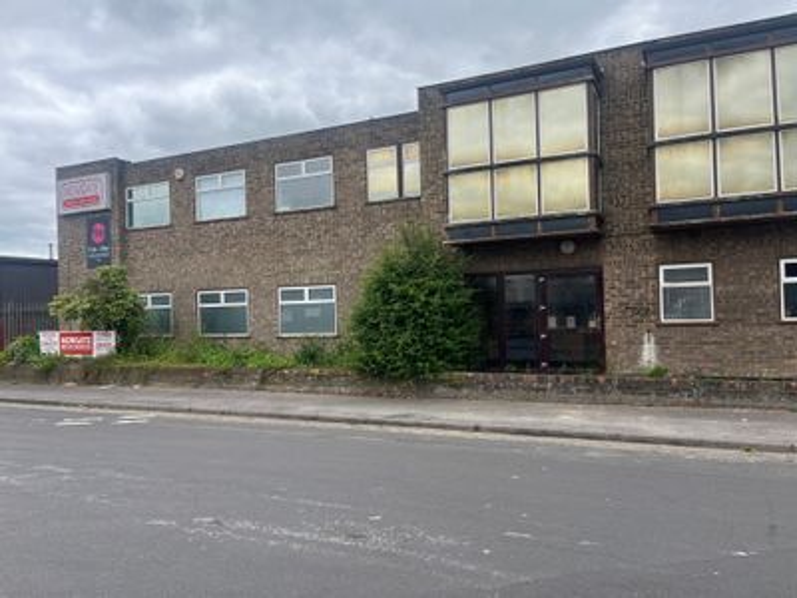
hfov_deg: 67.3
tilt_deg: +1.7
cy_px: 299
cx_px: 398
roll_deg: +2.4
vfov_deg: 53.1
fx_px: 599
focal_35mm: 26
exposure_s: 1/761
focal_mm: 5.1
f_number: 1.6
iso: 50
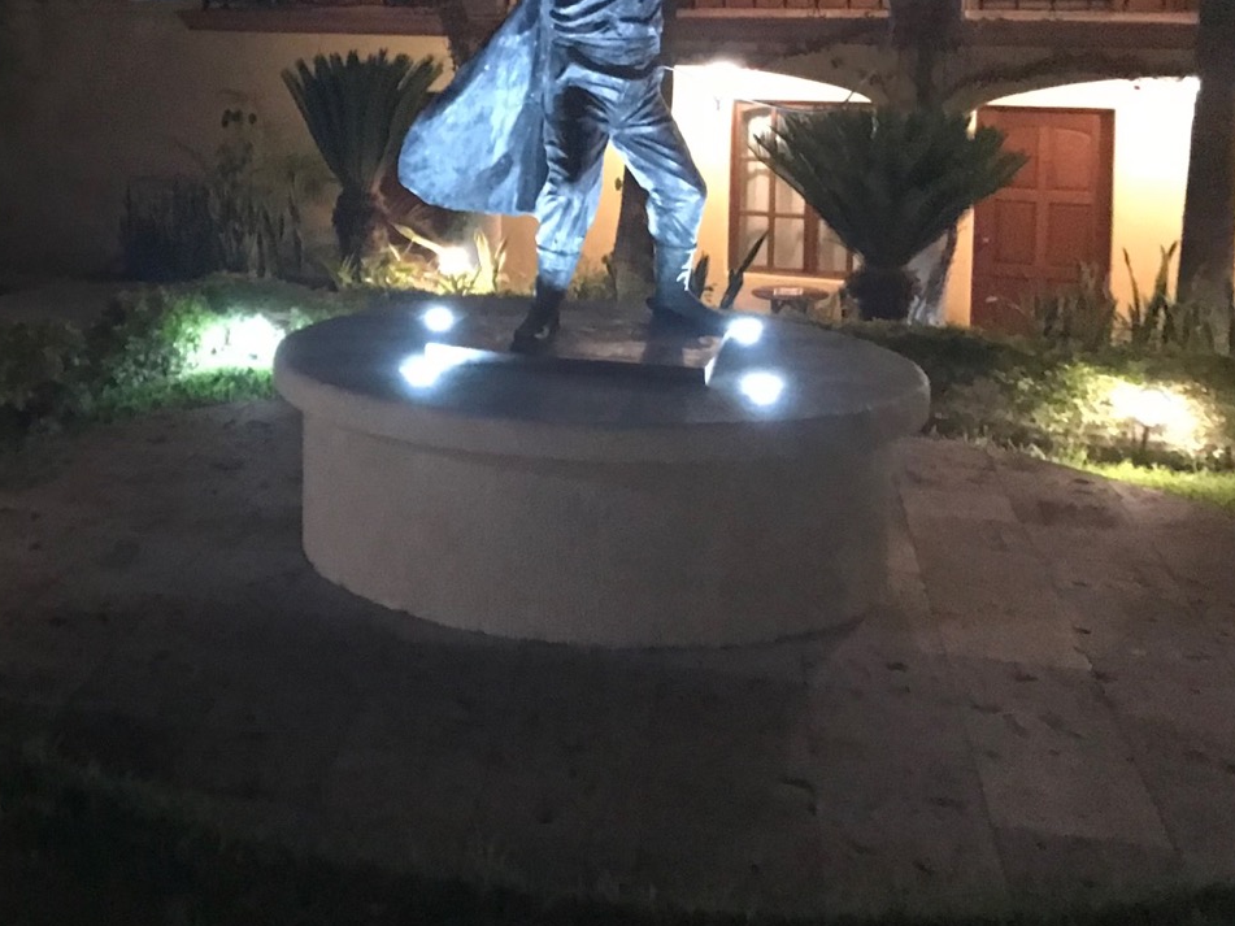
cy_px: 126
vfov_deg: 26.7
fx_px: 1891
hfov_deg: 33.8
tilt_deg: -4.3
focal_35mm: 53
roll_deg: +2.1
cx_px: 74
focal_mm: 3.99
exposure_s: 1/4
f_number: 1.8
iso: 200
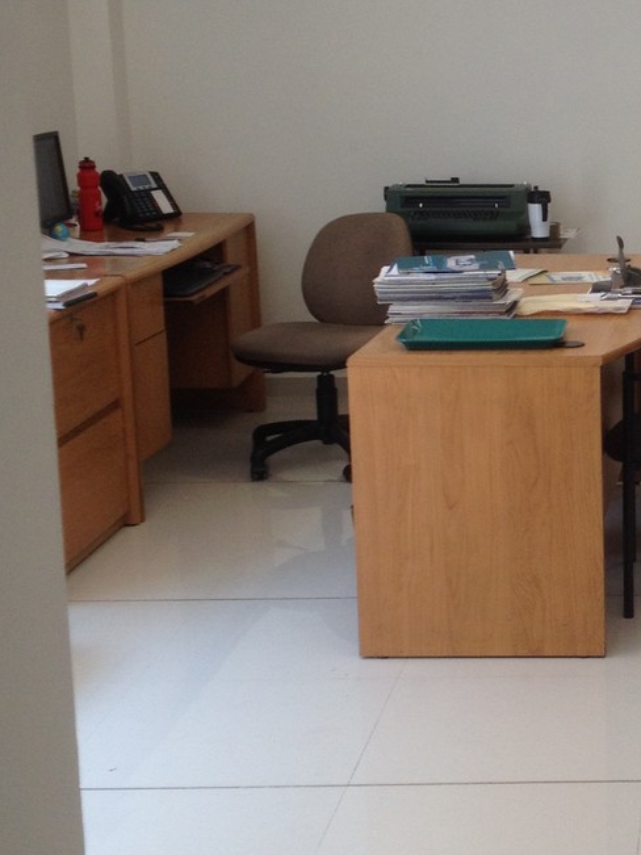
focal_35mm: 86
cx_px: 715
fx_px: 2124
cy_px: 365
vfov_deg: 22.7
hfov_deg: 16.6
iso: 50
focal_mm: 4.28
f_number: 2.4
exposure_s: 1/123
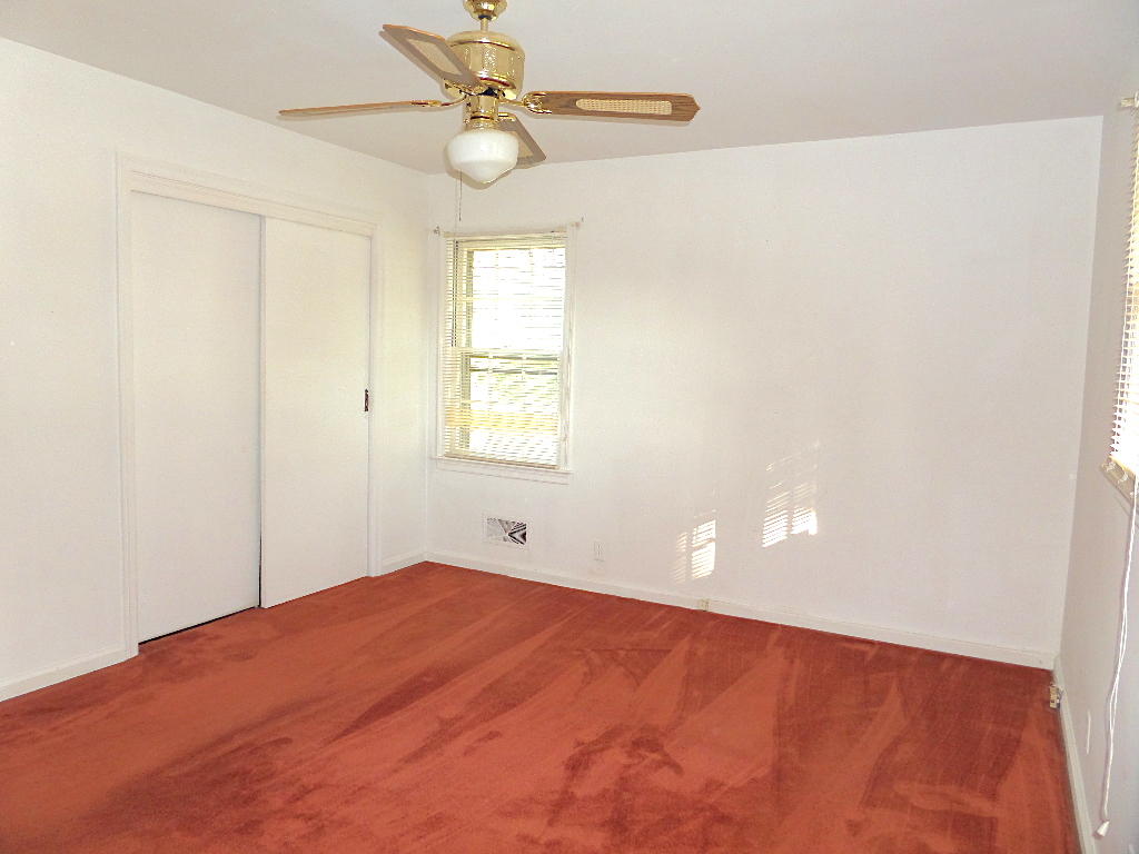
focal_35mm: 24
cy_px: 427
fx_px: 790
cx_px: 570
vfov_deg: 56.8
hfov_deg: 71.6
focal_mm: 4
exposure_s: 1/30
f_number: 3.2
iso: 240
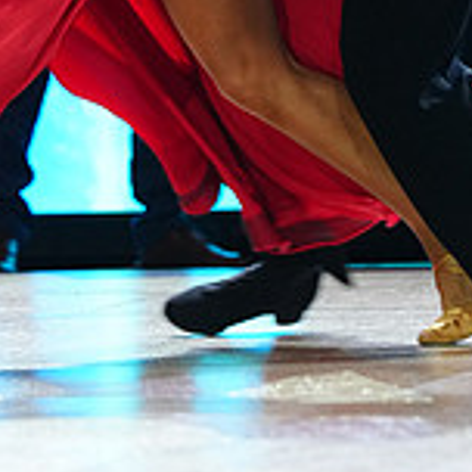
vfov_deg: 3.0
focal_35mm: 585
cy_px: -127
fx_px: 9025
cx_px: 349
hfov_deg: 3.0
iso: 2500
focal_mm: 180
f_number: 4
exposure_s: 1/320
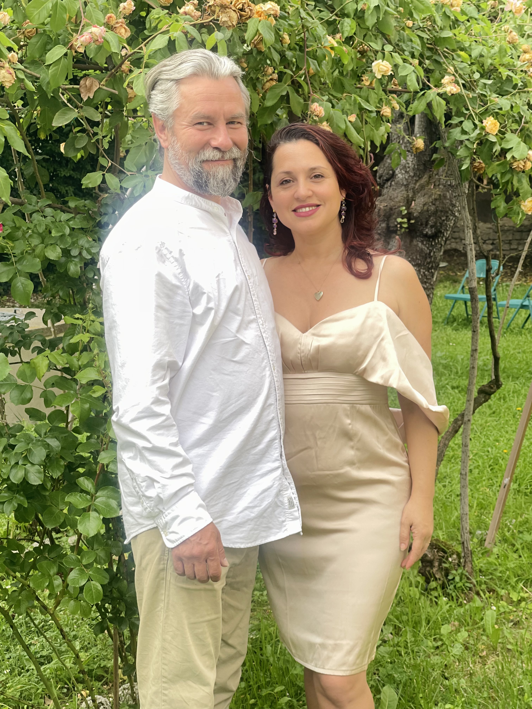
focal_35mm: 64
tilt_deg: -6.3
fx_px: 1311
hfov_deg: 22.9
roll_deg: +1.9
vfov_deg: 30.3
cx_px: 266
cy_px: 354
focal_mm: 7.5
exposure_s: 1/121
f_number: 2.2
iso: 32
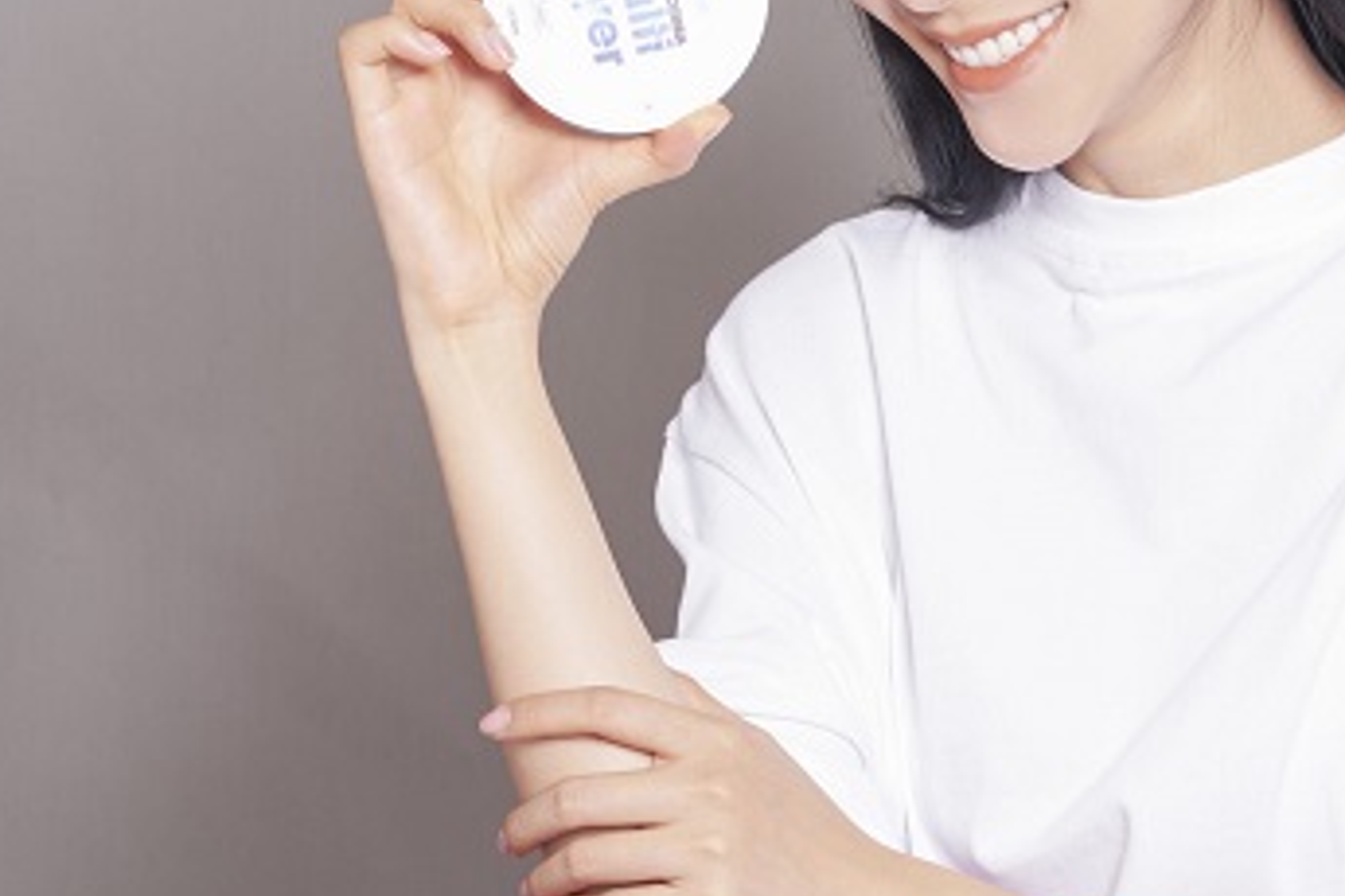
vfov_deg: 7.0
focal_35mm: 197
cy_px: 242
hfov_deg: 10.4
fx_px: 7360
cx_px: 1064
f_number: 10
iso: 100
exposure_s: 1/125
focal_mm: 85
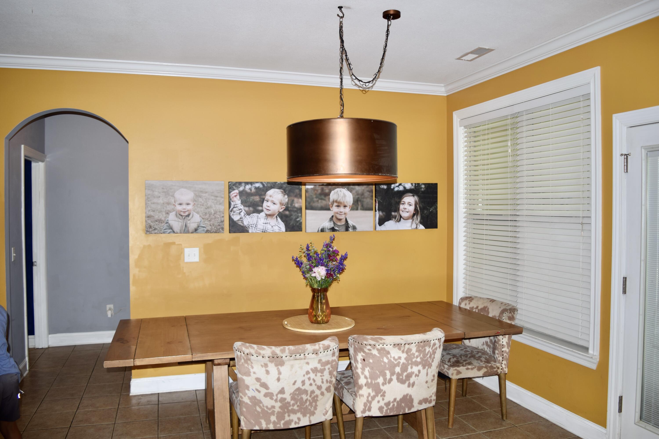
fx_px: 494
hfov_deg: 67.4
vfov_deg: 47.9
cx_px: 330
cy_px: 220
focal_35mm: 27
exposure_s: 1/60
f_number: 3.5
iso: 100
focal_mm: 18
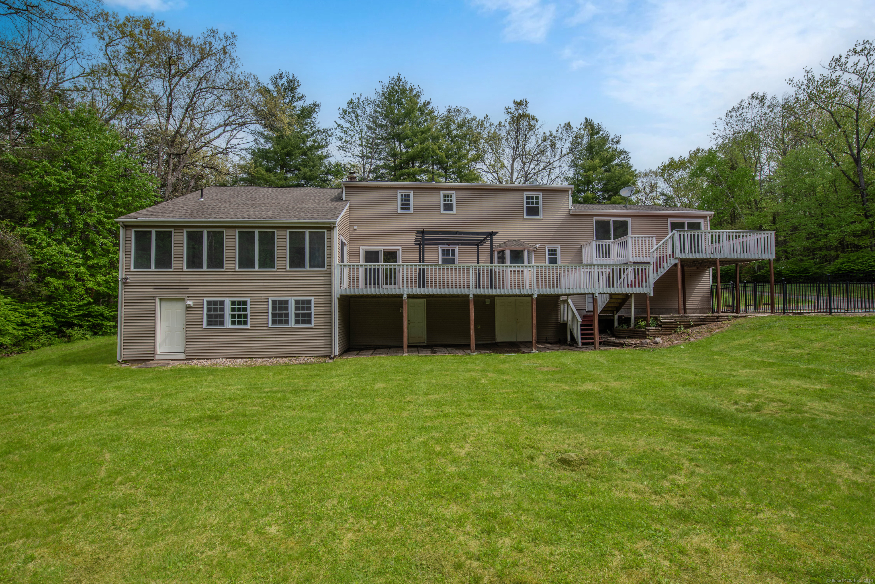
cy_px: 292
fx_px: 413
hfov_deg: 93.3
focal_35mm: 17
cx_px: 438
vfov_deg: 70.5
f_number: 8
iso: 125
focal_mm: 17
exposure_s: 1/250
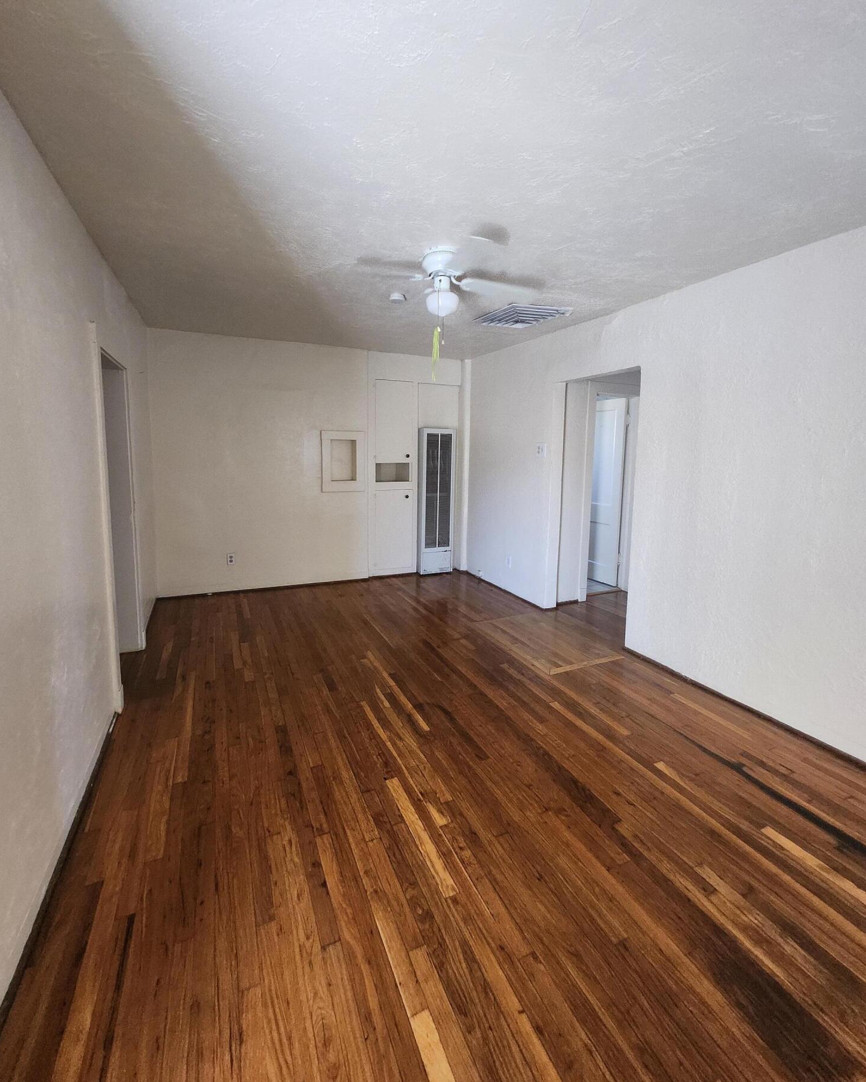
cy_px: 501
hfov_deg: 88.0
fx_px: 449
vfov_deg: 100.5
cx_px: 426
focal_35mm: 14
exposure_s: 1/60
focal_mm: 1.74
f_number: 2.2
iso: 400
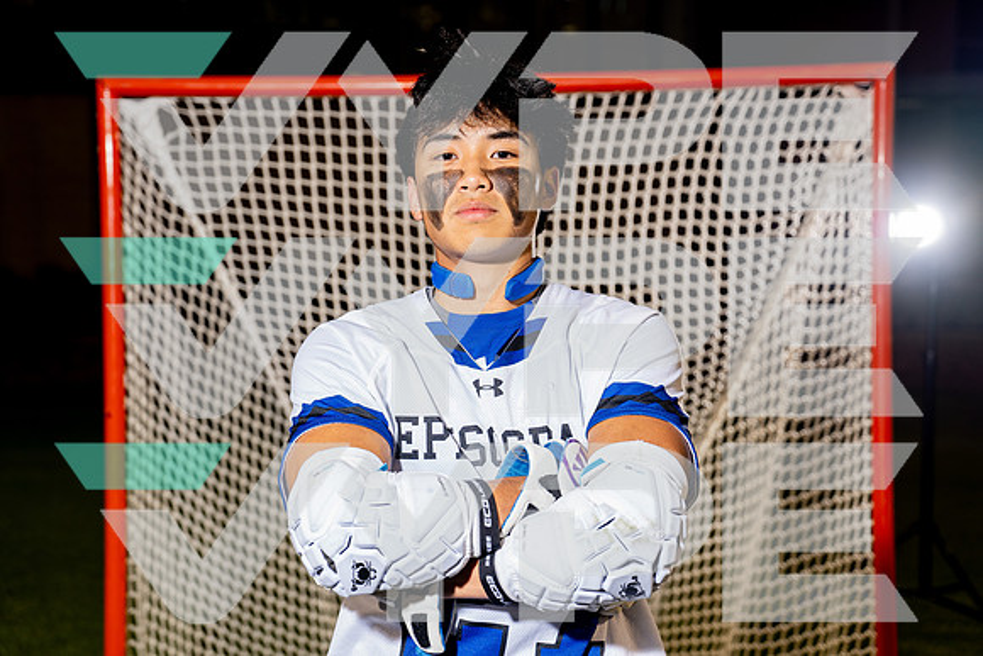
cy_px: 328
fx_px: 1748
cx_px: 492
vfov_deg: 21.3
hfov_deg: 31.4
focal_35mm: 64
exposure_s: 1/250
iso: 400
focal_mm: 64
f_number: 4
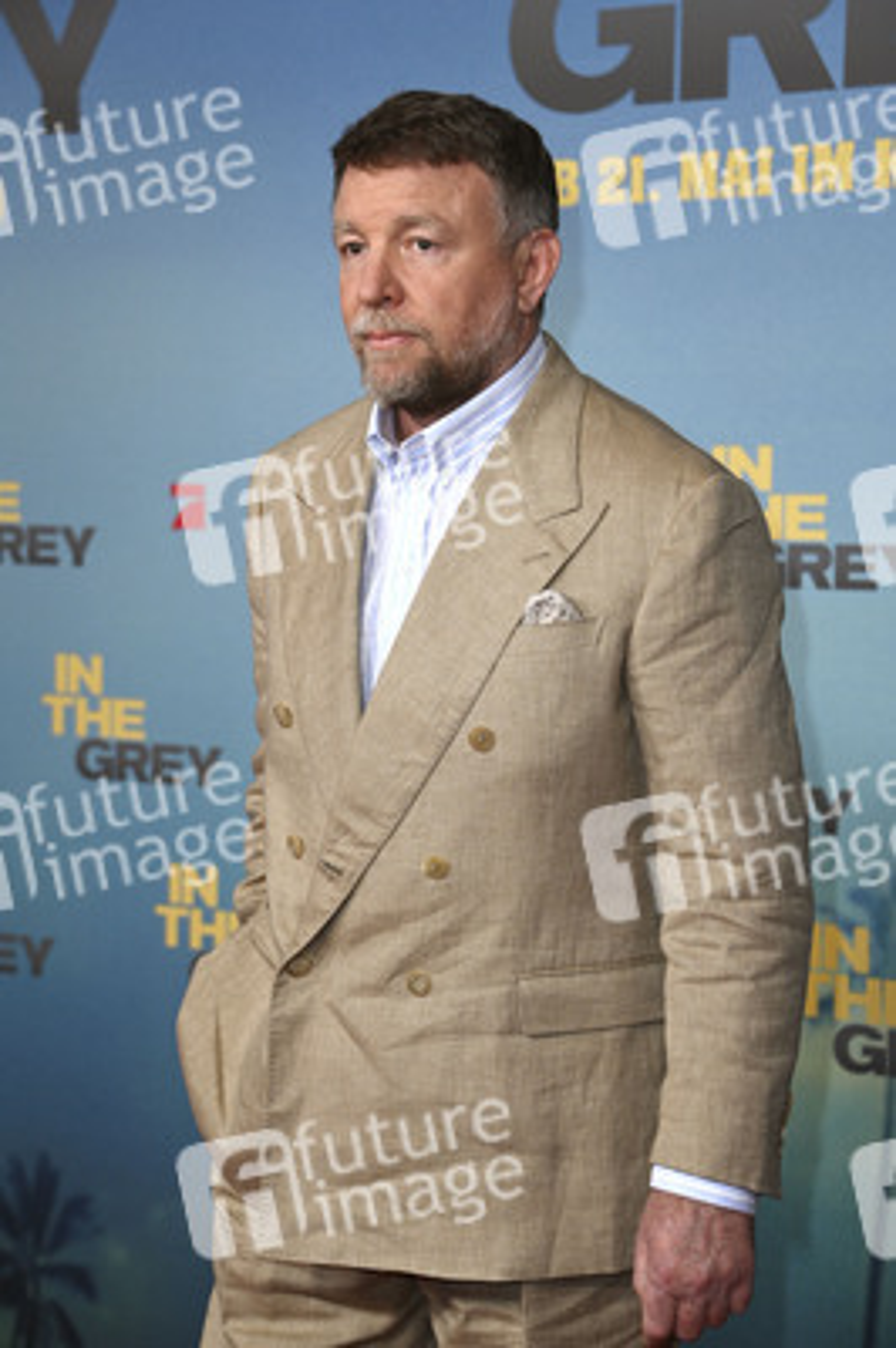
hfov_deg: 13.9
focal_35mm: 98
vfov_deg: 20.8
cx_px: 448
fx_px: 3665
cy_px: 674
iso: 1000
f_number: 5.6
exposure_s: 1/250
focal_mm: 98
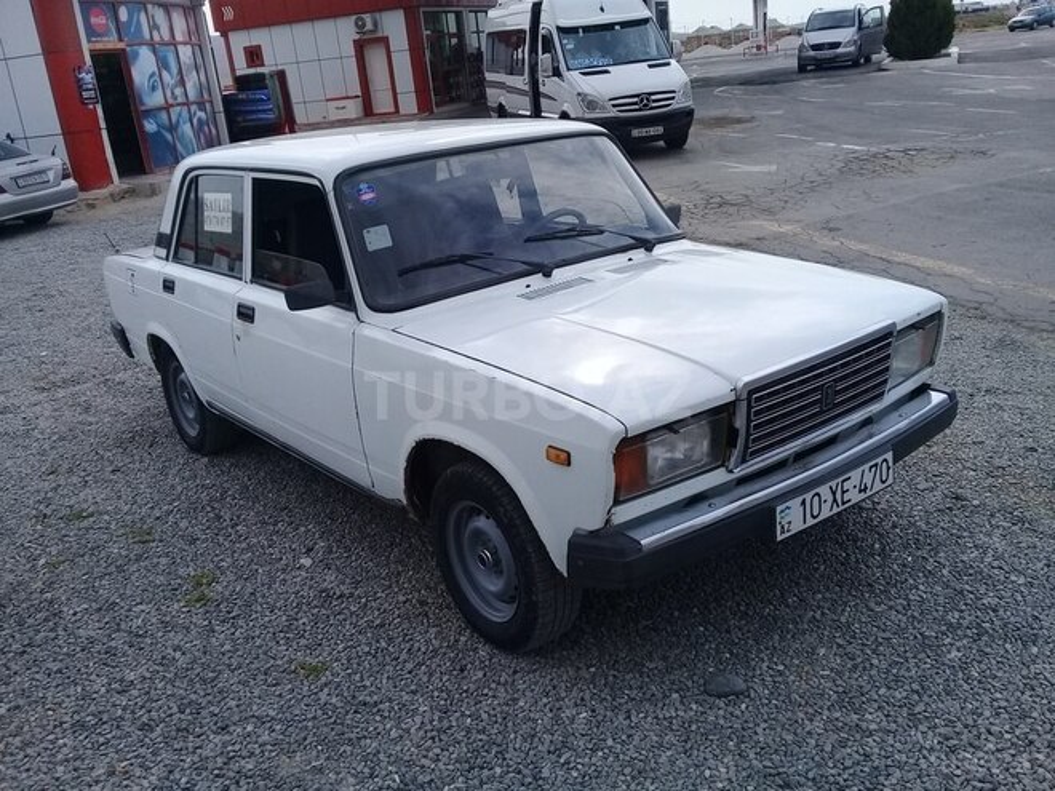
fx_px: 945
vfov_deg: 45.4
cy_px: 396
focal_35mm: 31
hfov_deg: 58.4
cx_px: 528
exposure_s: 1/1495
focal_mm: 3.3
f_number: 2.2
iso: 50
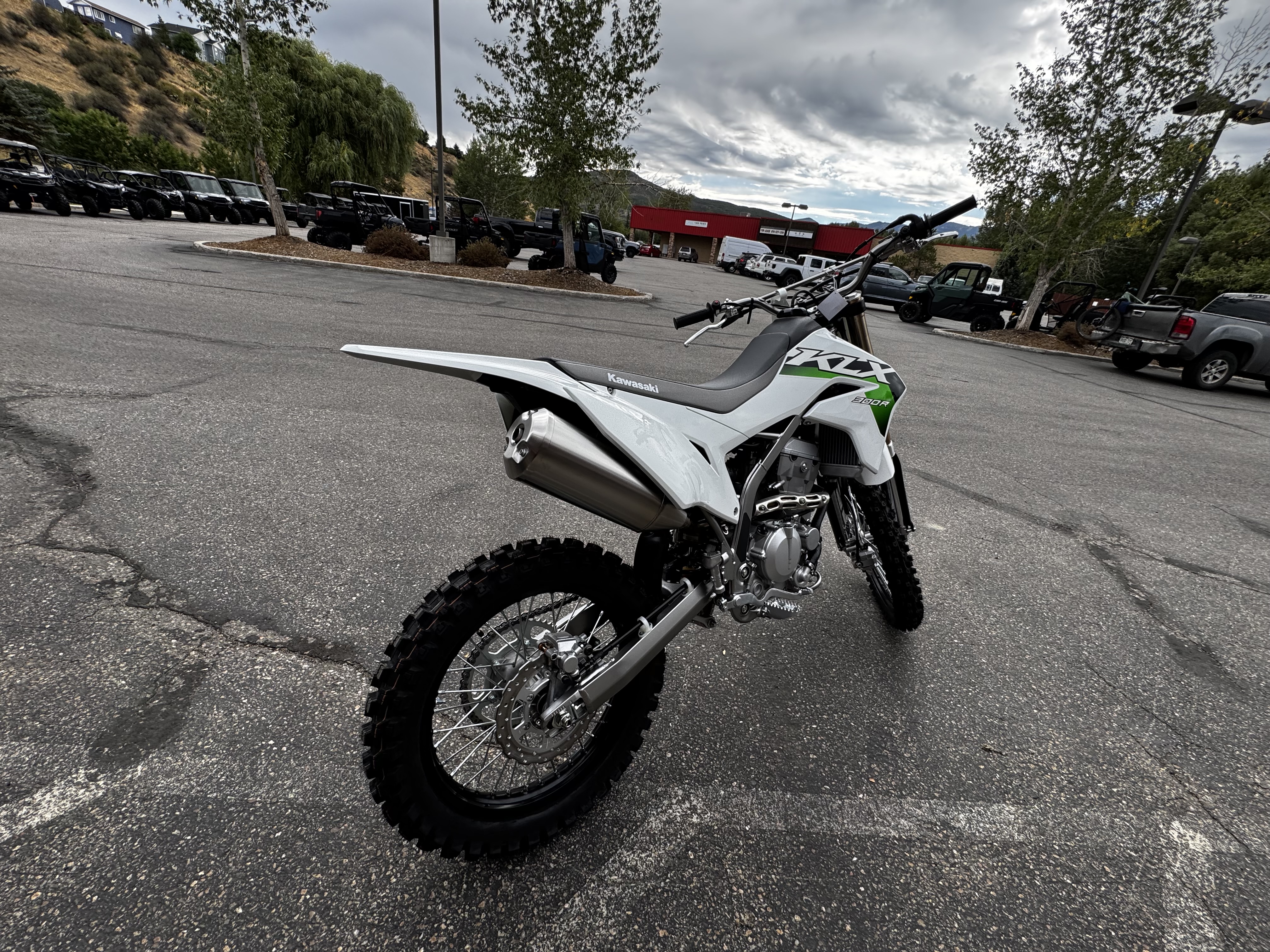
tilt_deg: -26.5
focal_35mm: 14
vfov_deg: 85.7
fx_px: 514
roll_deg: -7.6
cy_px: 476
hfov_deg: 102.1
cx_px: 635
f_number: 2.2
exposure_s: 1/451
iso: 40
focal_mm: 2.22
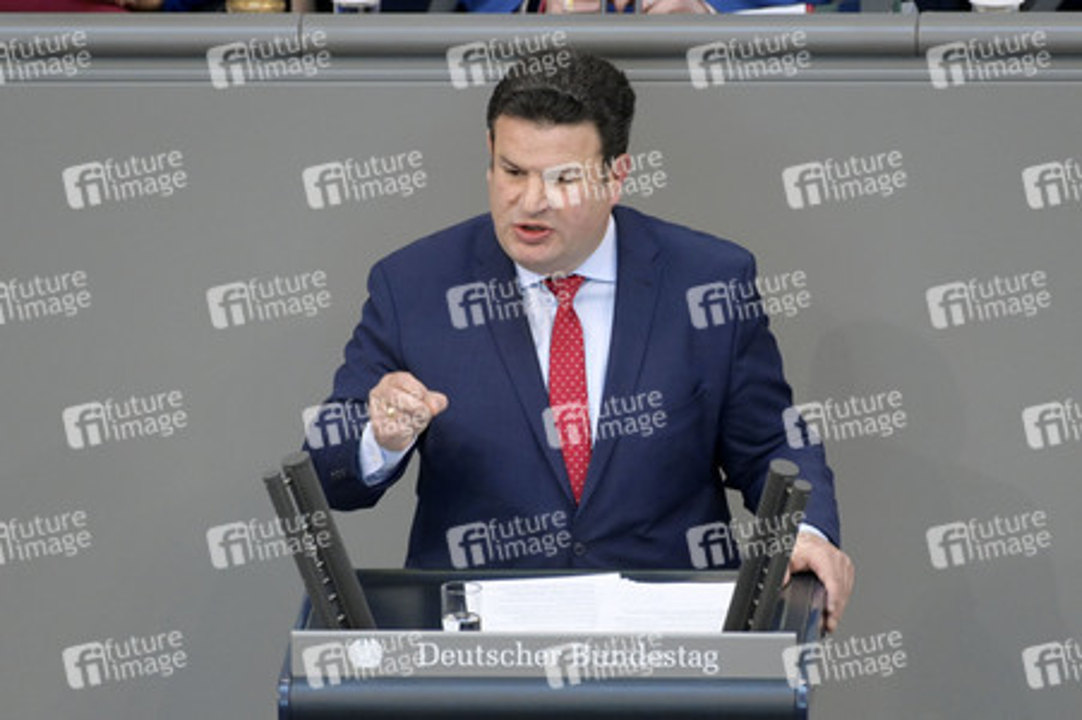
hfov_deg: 4.1
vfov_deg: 2.7
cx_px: 541
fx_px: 15016
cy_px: 360
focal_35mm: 500
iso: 8000
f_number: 5.6
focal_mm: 500
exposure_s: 1/400
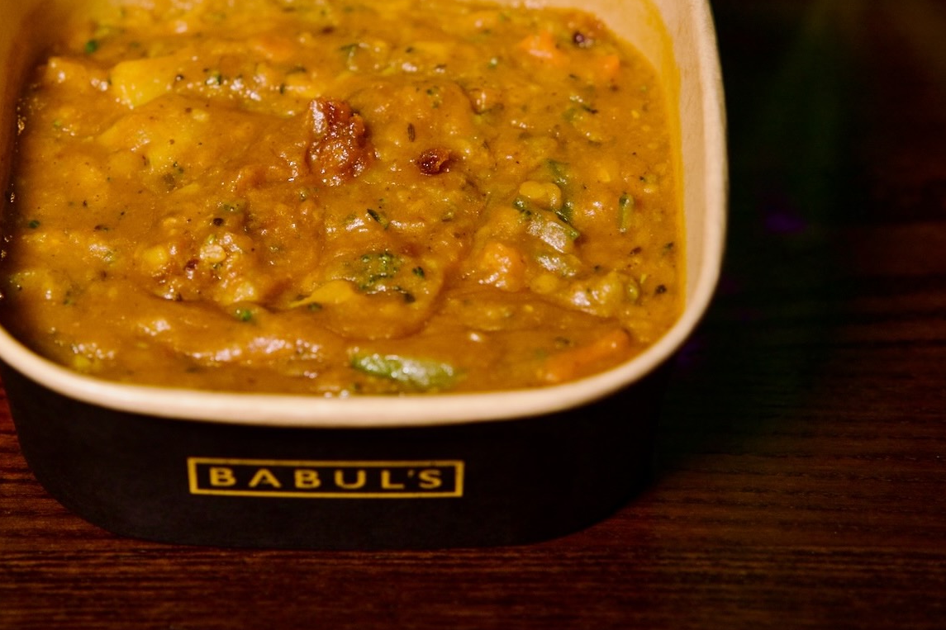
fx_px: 2916
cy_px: 213
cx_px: 335
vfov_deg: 12.3
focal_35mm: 111
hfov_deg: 18.4
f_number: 4
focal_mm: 76
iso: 2000
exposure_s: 1/250
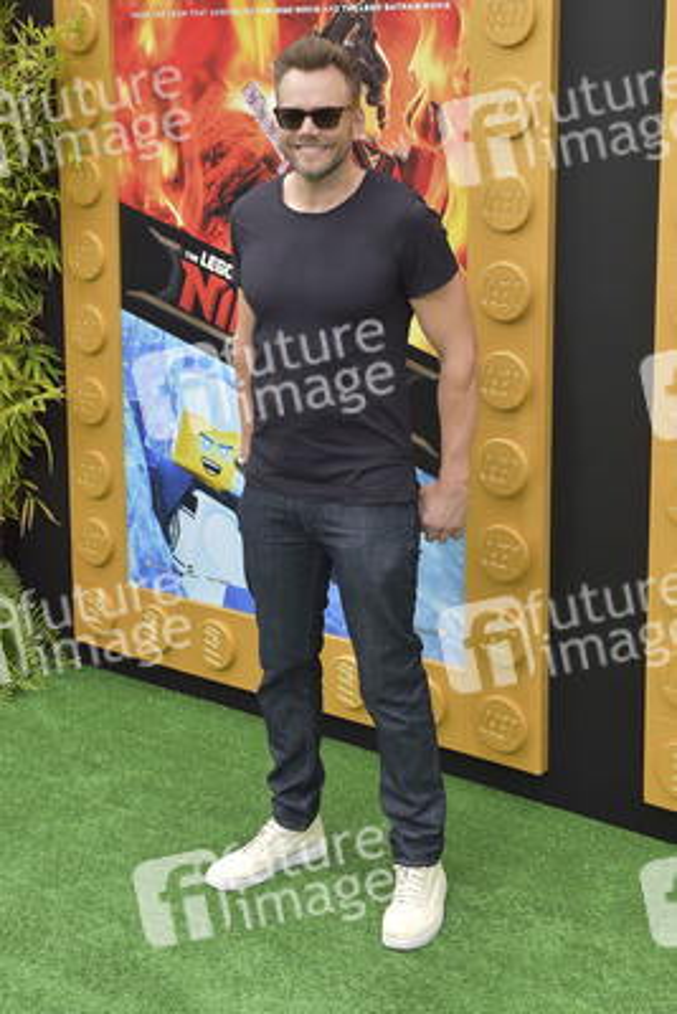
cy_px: 507
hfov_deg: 31.9
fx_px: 1184
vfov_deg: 46.4
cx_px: 338
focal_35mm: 42
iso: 400
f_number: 6.3
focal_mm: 42
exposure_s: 1/320
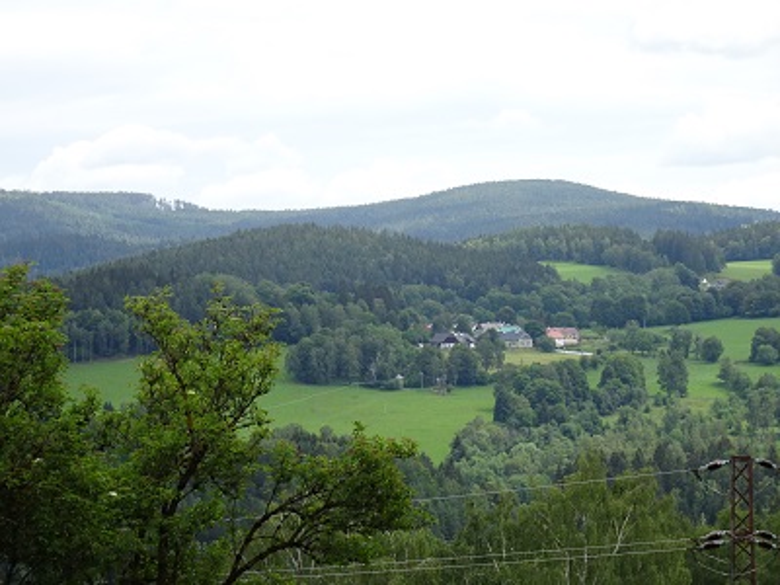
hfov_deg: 14.2
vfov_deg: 10.7
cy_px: 292
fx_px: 3132
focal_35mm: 139
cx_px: 390
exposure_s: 1/200
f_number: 5.6
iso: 80
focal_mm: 23.73
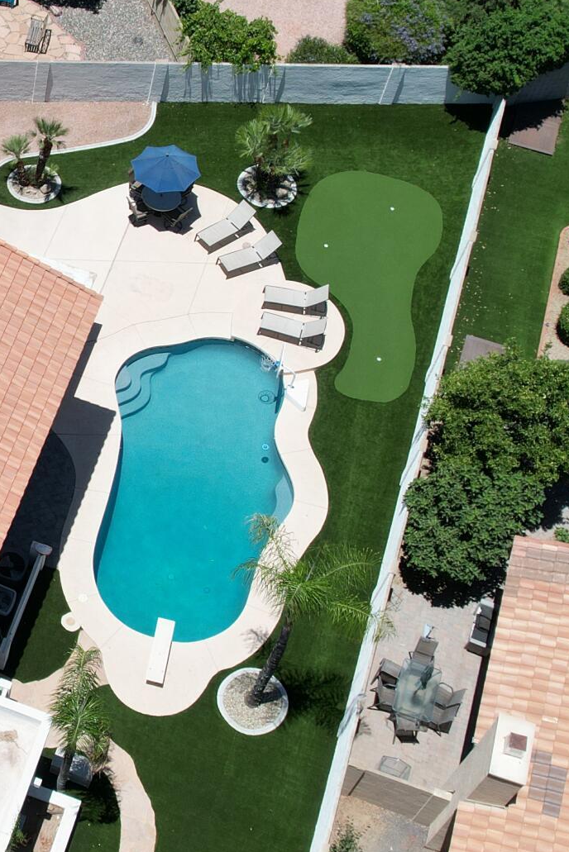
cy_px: 379
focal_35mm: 64
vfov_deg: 31.4
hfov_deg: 19.5
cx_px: -179
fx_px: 1516
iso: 100
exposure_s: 1/2500
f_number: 2.8
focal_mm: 8.38
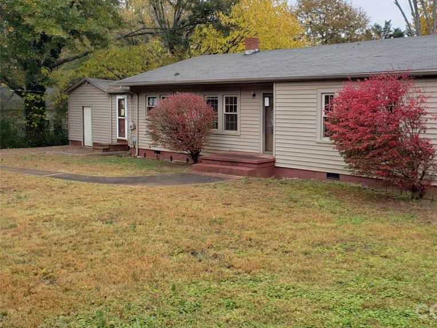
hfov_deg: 51.6
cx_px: 293
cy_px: 130
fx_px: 442
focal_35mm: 35
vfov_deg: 40.5
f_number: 2.4
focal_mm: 4.3
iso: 50
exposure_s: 1/288
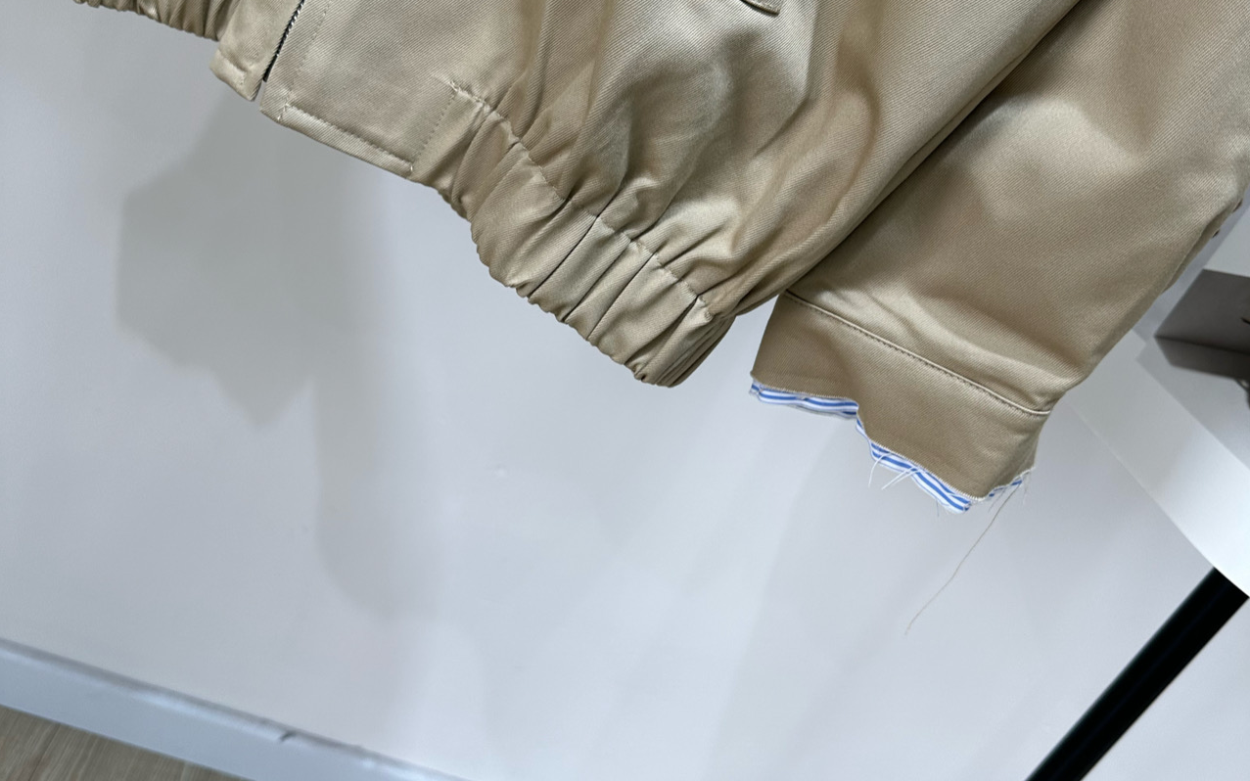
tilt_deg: -25.0
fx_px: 1158
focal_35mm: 34
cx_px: 625
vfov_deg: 37.3
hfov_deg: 56.7
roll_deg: -27.7
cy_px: 371
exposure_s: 1/193
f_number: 1.78
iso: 64
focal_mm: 6.86
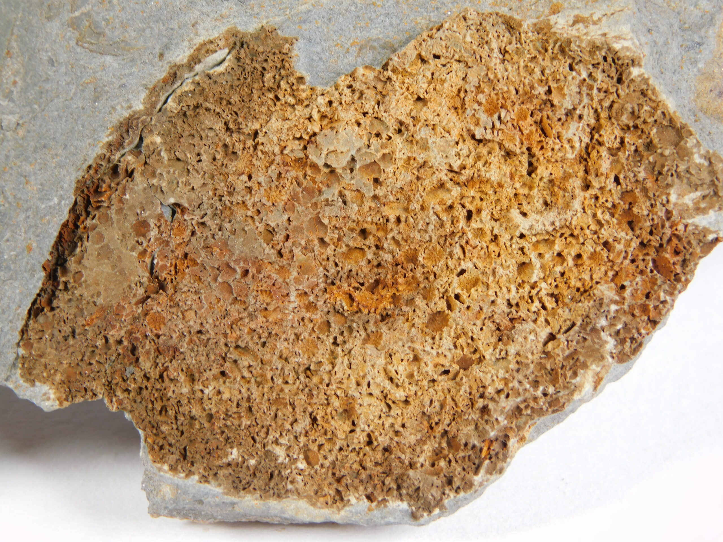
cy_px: 271
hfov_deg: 17.1
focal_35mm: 115
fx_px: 2402
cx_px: 362
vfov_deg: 12.9
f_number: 4.8
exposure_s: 1/50
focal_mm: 20.3
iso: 125
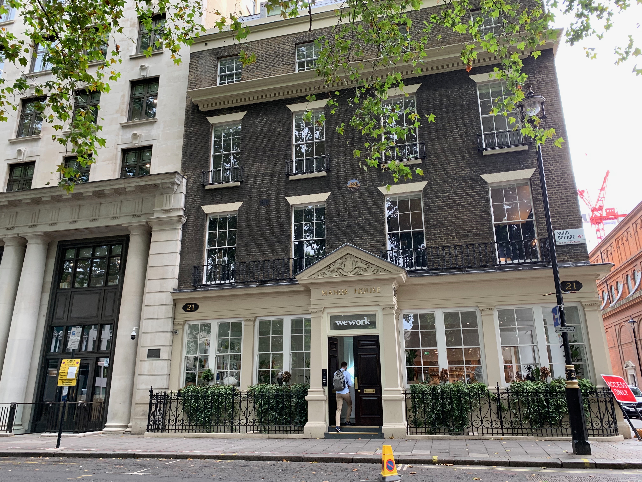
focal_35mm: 26
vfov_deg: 53.1
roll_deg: +0.9
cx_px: 321
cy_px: 241
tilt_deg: +18.4
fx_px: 482
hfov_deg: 67.3
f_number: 1.8
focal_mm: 4.25
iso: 80
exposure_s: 1/121
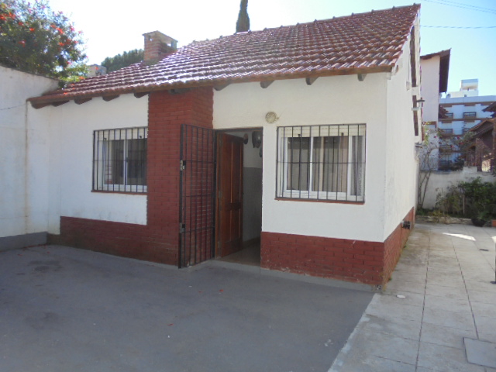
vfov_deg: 53.1
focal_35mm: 26
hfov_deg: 67.3
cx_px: 248
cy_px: 186
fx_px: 373
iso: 100
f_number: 3.5
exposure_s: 1/500
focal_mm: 4.6
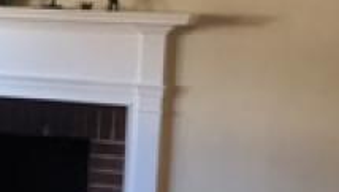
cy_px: 187
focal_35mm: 151
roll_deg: -2.6
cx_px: -52
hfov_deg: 13.9
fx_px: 1359
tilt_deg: -7.1
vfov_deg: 8.0
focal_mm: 4.15
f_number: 2.2
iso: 100
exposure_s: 1/30
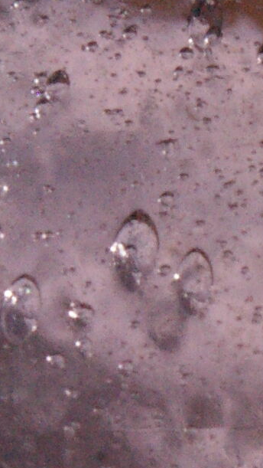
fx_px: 2490
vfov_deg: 10.6
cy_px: 437
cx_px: 446
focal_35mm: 201
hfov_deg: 6.0
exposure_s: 1/1500
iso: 1600
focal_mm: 26
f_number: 13
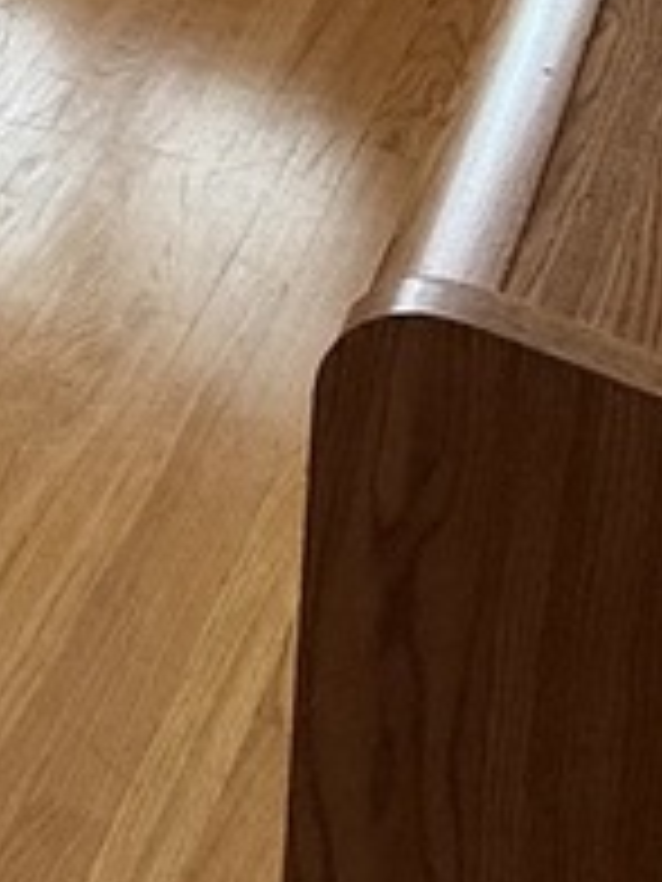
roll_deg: +1.0
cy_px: -720
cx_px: -306
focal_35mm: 77
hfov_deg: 17.4
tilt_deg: -11.9
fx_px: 1963
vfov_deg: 19.1
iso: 250
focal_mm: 2.22
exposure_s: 1/120
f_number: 2.2
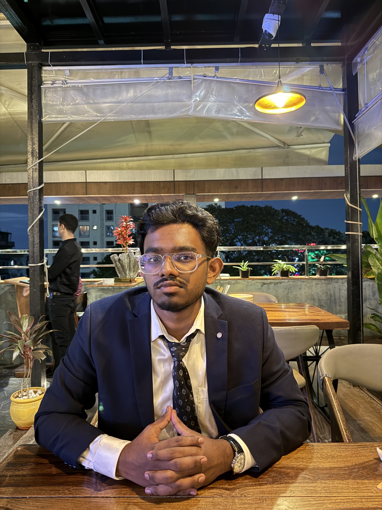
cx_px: 191
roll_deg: +0.9
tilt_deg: +0.1
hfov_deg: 56.8
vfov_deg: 71.6
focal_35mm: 24
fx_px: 353
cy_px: 255
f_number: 1.78
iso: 1000
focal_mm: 6.76
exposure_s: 1/14
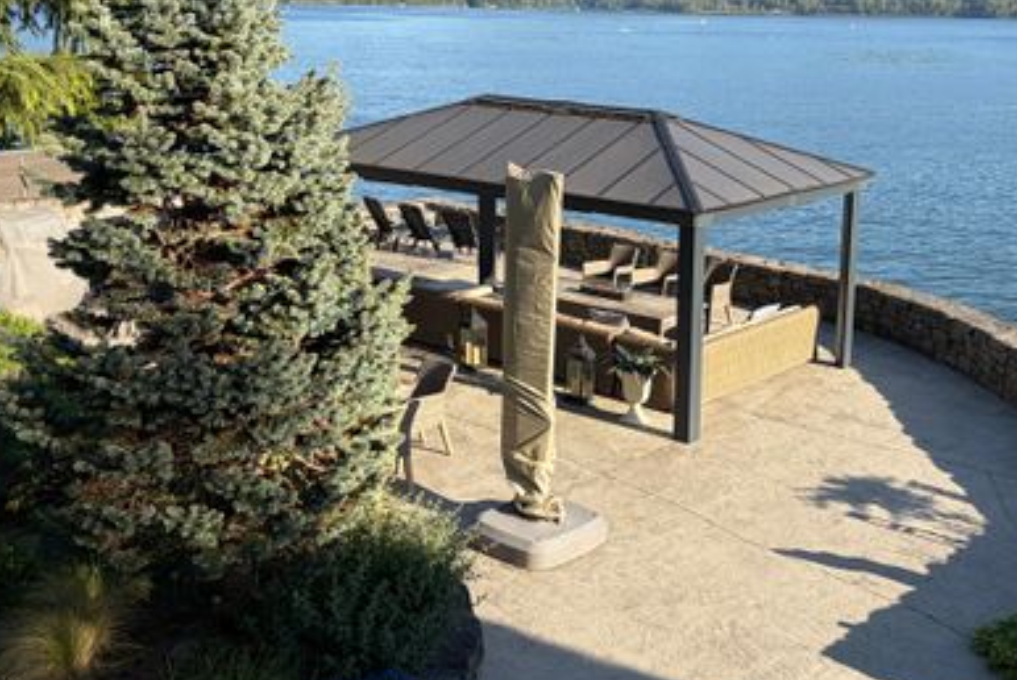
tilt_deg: -11.6
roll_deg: -1.2
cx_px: 669
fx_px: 1187
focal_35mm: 42
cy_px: 250
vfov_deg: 31.8
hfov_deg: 45.7
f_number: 1.6
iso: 50
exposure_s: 1/2012
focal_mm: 5.96
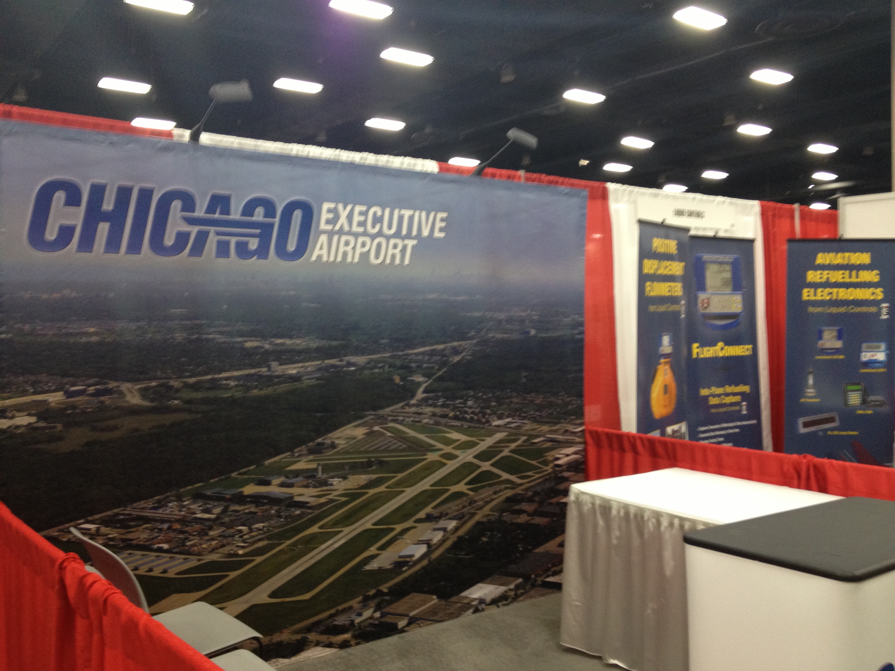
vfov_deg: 40.7
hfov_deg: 52.6
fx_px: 905
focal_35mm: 35
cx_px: 448
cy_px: 336
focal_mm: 4.28
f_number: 2.4
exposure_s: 1/20
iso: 125
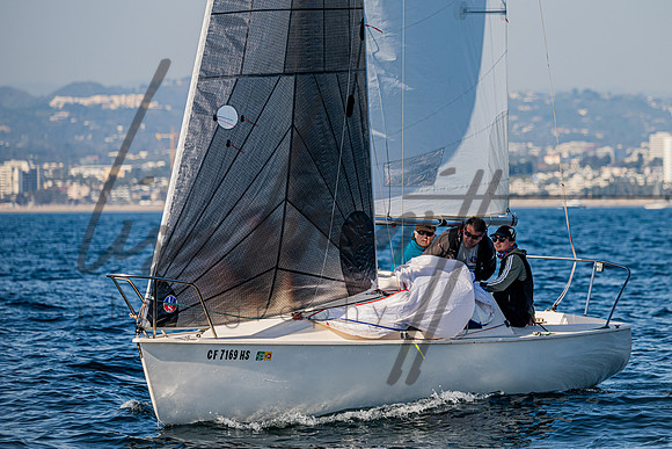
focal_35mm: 260
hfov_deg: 7.9
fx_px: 4852
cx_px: 386
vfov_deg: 5.3
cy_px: 157
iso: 400
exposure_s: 1/4000
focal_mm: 200
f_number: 5
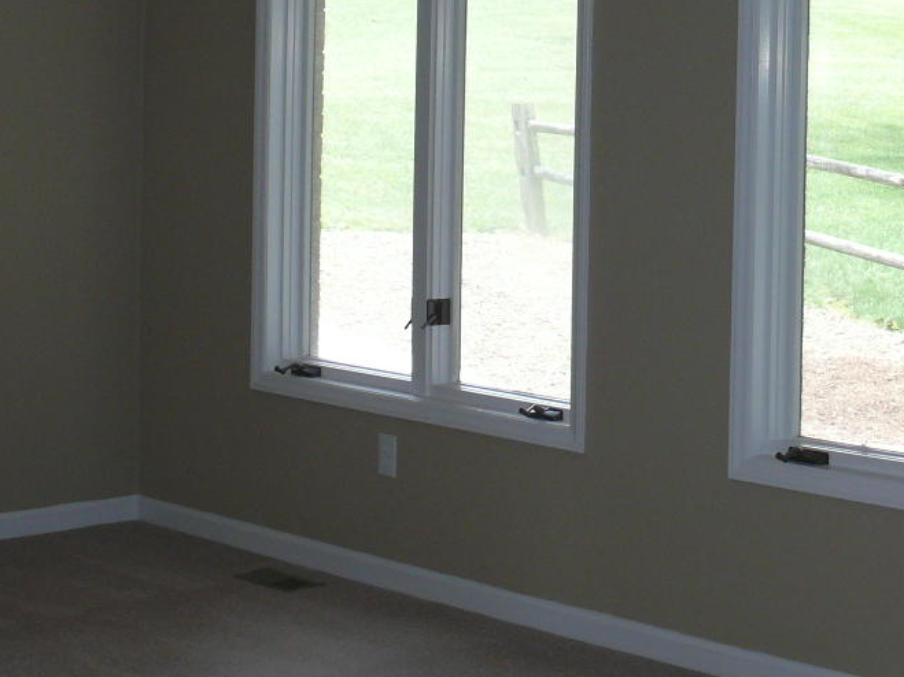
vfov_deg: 17.2
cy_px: 95
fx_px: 2219
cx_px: 957
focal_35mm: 85
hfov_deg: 22.0
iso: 100
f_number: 2.8
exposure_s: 1/100
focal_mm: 7.4
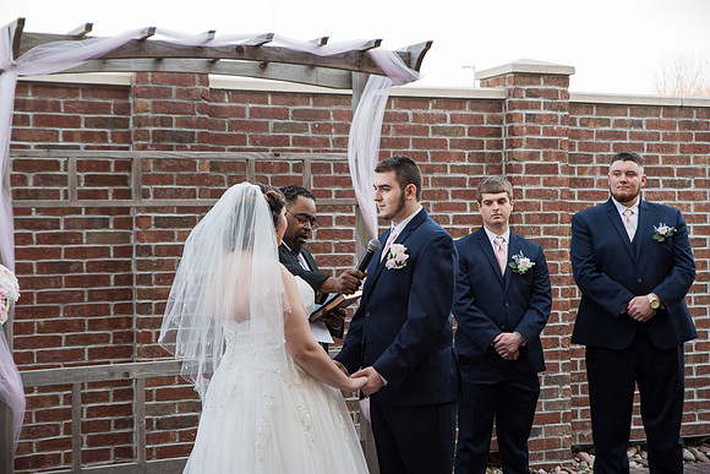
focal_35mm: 70
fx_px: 1381
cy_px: 237
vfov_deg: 19.5
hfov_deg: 28.8
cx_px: 355
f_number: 3.5
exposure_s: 1/200
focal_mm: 70
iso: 250
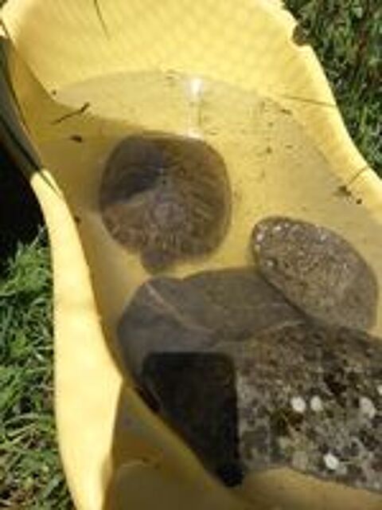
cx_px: 191
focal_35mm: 24
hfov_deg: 56.8
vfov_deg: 71.6
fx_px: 353
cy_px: 255
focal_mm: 5.27
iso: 51
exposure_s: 1/736
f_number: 1.7
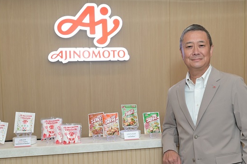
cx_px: 139
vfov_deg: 29.2
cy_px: 93
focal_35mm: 46
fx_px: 315
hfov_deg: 42.7
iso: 1000
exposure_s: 1/160
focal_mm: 34
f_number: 5.6
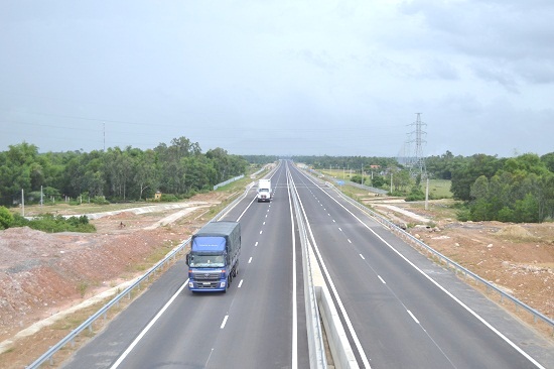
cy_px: 184
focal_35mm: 48
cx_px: 277
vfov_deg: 28.0
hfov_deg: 41.1
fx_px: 738
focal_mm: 32
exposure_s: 1/500
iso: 450
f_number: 4.8
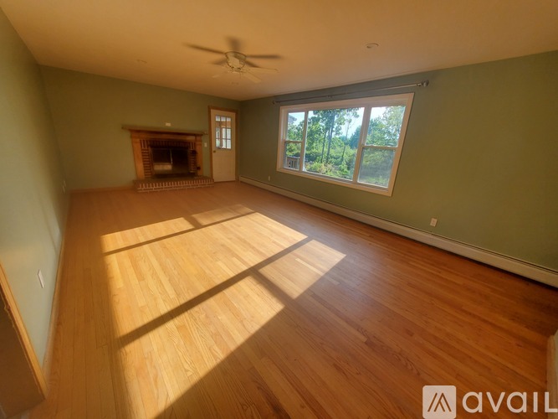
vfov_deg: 89.9
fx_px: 210
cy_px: 210
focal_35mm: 13
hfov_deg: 106.2
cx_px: 279
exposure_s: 1/257
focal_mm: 1.8
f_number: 2.2
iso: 50
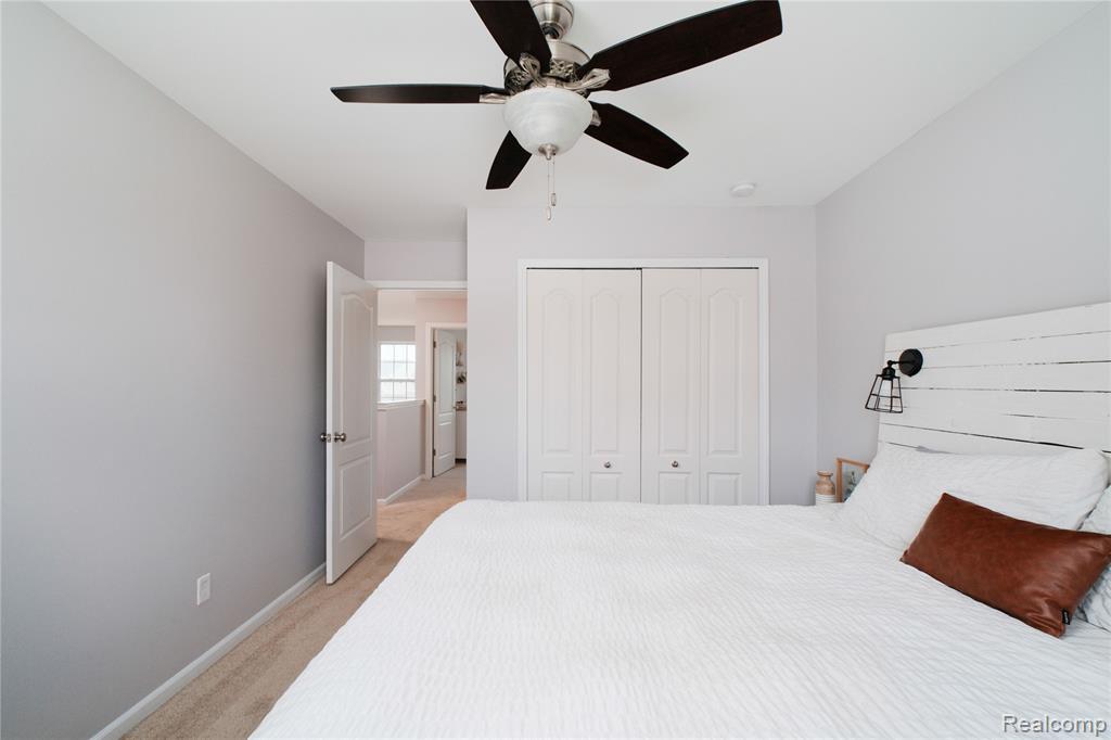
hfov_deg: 100.4
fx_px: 463
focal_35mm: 15
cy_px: 370
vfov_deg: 77.3
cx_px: 556
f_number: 8
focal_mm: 10
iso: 800
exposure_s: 1/125
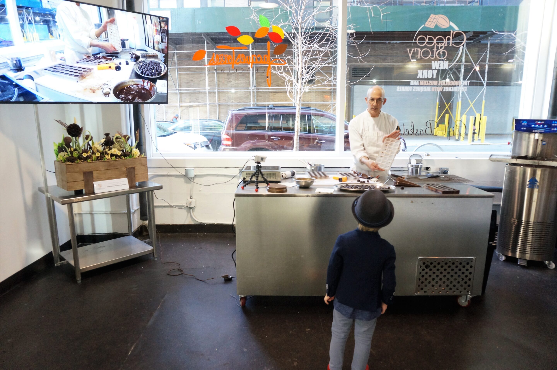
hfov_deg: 73.8
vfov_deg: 53.0
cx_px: 278
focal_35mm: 24
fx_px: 371
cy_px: 185
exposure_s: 1/60
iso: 2000
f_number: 4
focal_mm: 16
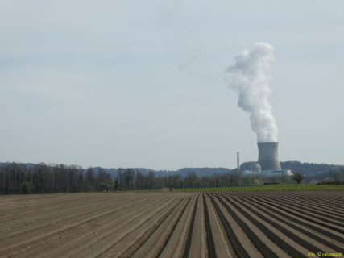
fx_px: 974
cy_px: 129
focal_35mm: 98
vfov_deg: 15.1
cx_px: 172
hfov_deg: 20.0
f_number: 5
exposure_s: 1/640
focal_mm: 17.5
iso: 80
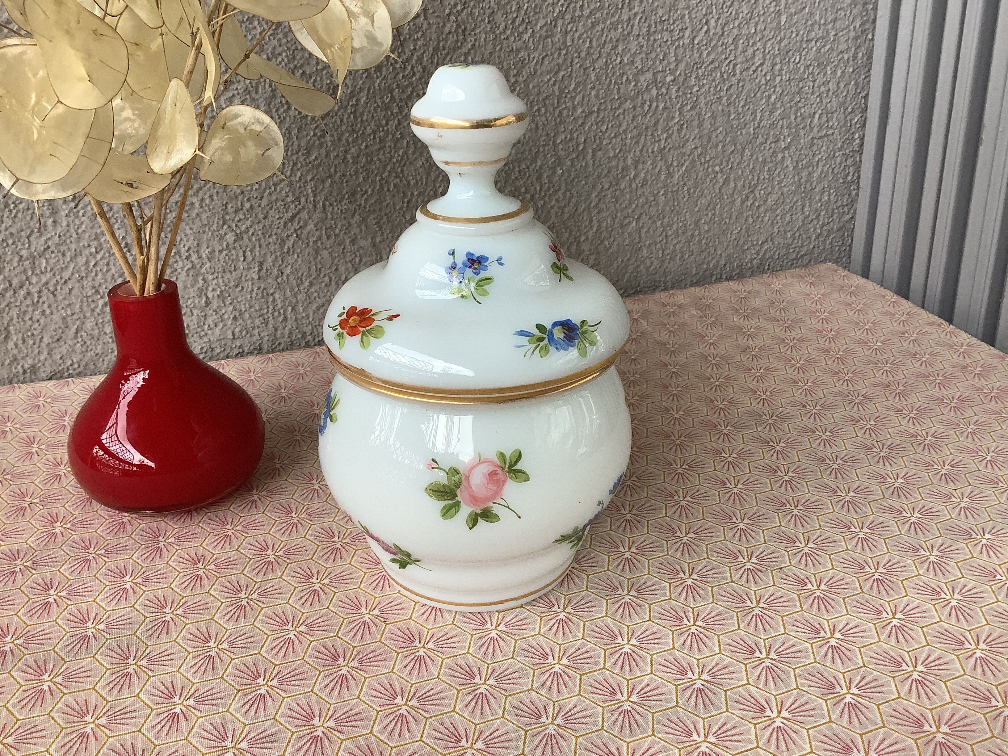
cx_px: 504
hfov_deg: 58.4
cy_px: 378
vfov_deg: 45.4
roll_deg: +1.6
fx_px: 903
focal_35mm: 31
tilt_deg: -23.0
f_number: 2.4
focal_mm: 3.3
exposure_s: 1/120
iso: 50
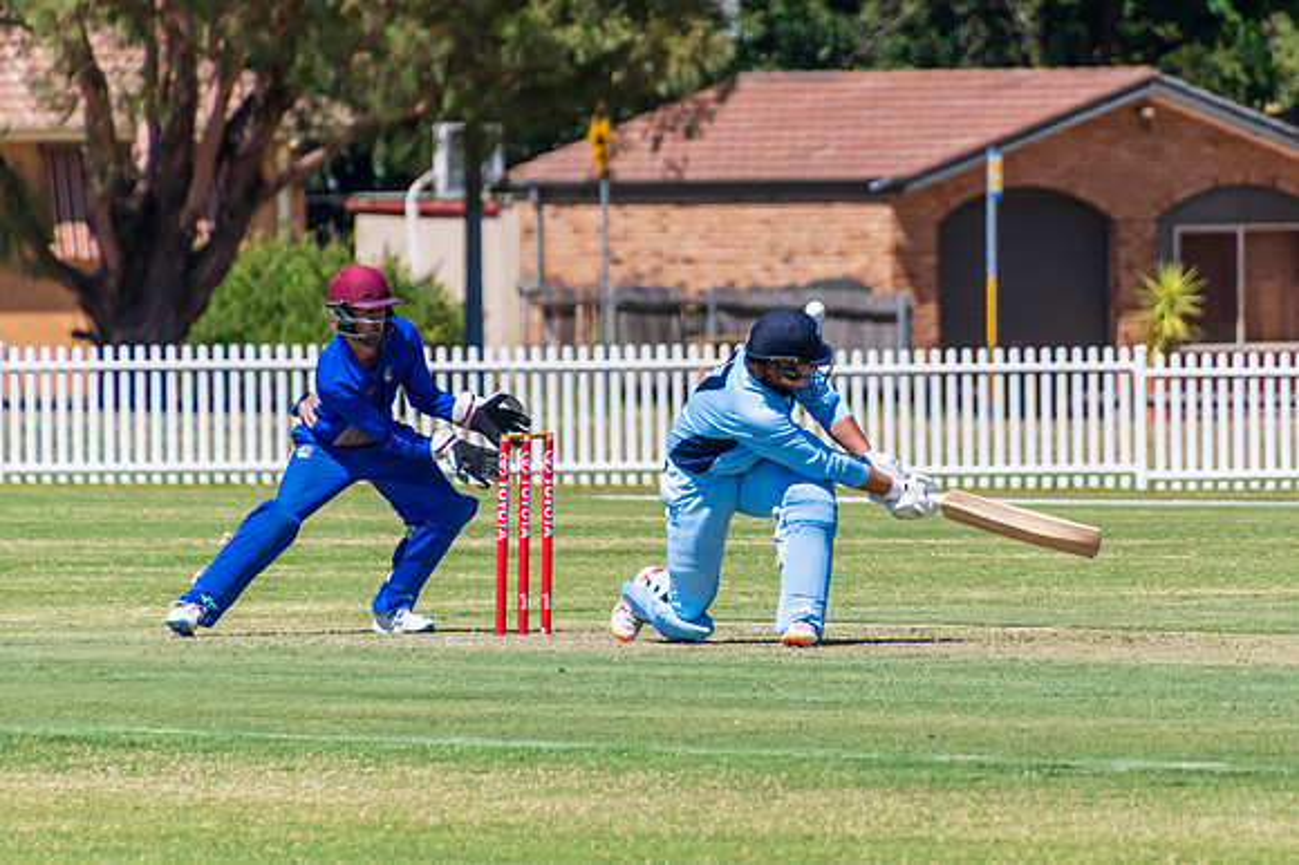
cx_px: 750
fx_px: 26901
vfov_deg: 1.8
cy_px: 327
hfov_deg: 2.8
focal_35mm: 746
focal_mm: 400
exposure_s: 1/3200
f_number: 6.3
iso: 400
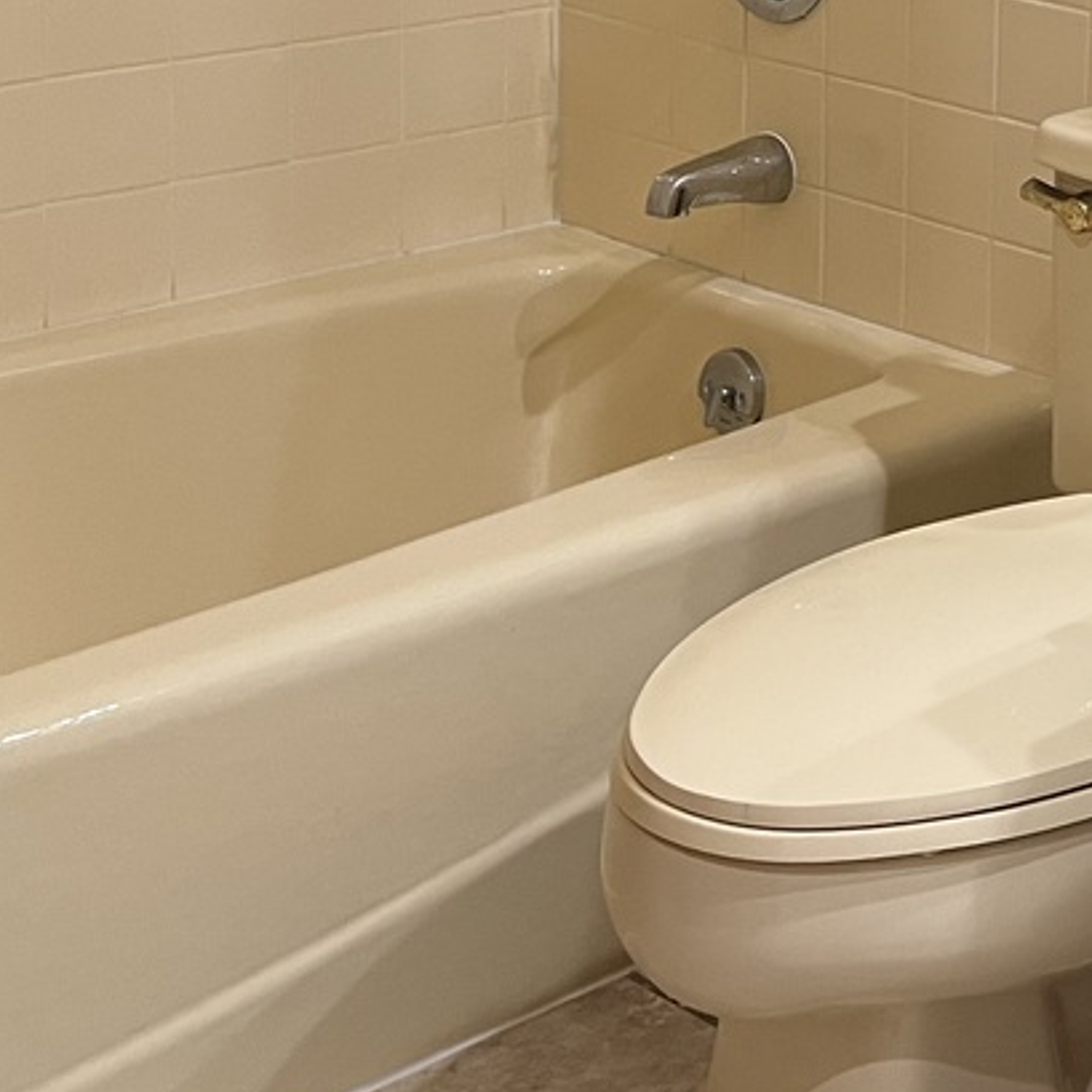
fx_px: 2891
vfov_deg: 20.2
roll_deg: -3.4
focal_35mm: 81
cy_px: -168
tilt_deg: -8.6
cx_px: 1567
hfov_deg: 19.1
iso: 80
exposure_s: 1/60
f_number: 1.5
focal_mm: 5.7
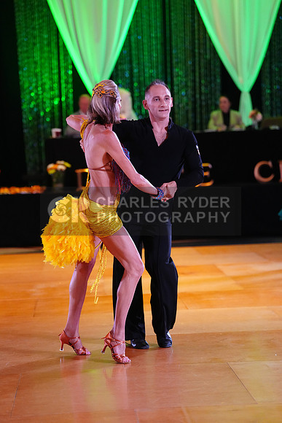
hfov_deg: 12.8
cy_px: 212
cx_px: 141
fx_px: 1256
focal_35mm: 107
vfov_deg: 19.1
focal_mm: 107
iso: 5000
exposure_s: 1/400
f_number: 2.8
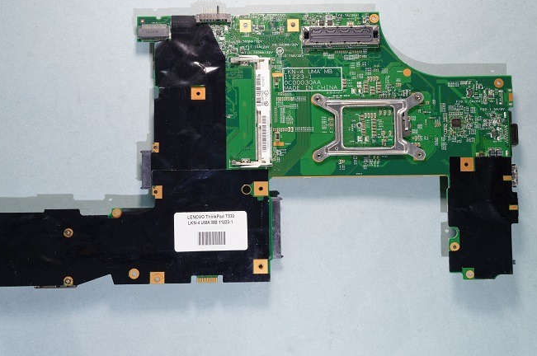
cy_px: 160
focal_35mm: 38
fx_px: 566
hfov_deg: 50.7
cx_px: 238
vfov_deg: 34.9
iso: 100
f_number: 8
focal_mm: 22
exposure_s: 1/5
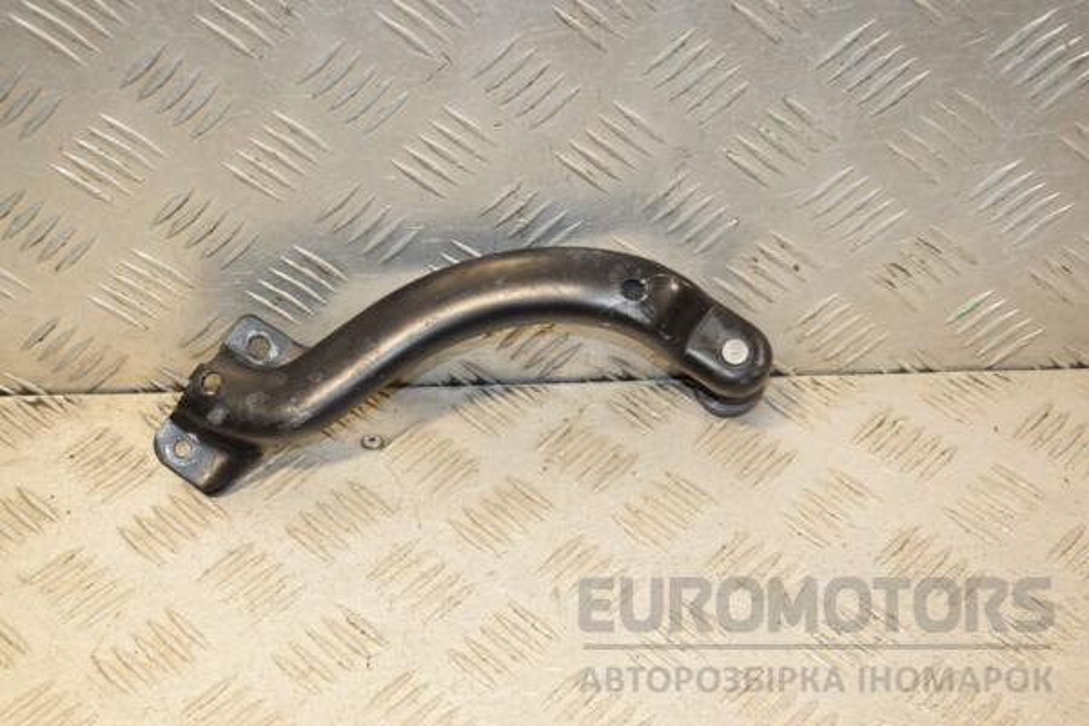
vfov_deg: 21.6
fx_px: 1906
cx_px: 544
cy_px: 363
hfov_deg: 31.9
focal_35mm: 63
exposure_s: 1/200
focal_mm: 42
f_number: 7.1
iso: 800
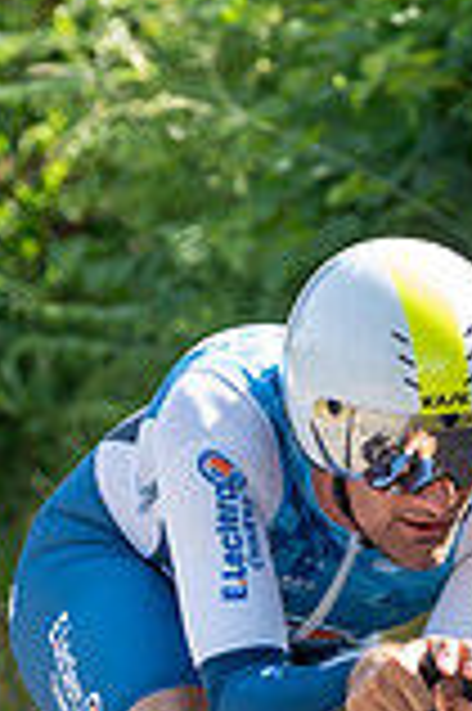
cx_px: 433
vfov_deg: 2.2
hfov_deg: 1.5
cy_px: 1013
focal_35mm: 923
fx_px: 18191
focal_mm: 159
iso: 640
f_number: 4
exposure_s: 1/1000
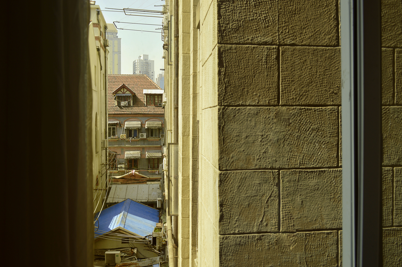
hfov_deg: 53.2
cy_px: 134
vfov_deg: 36.8
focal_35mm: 36
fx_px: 402
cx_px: 201
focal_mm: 24
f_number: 8
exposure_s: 1/125
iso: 100
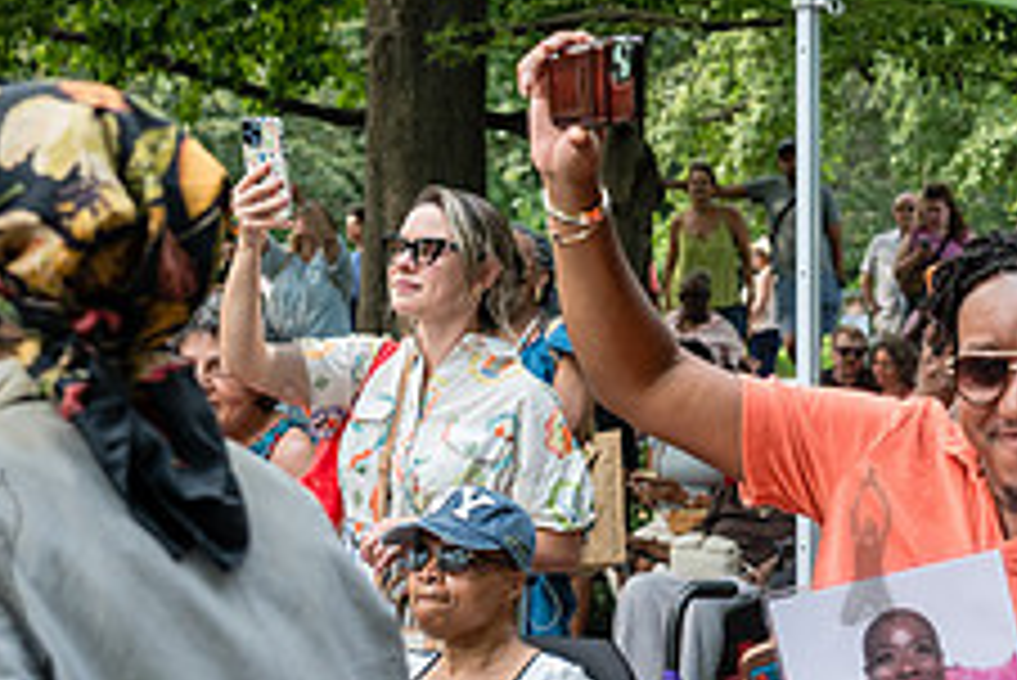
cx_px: 864
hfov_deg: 20.1
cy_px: 545
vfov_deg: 13.6
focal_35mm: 100
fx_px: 2827
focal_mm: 39
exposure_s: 1/500
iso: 640
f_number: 4
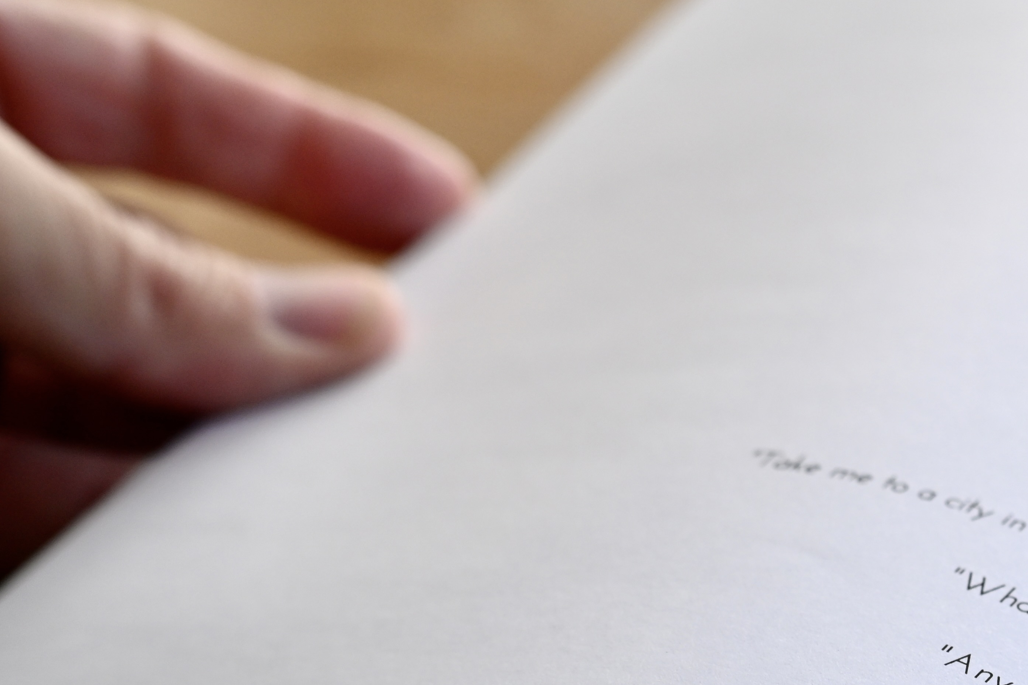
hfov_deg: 22.4
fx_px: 2484
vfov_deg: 15.4
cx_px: 1052
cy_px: 705
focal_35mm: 87
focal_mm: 40
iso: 900
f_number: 5.6
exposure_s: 1/125
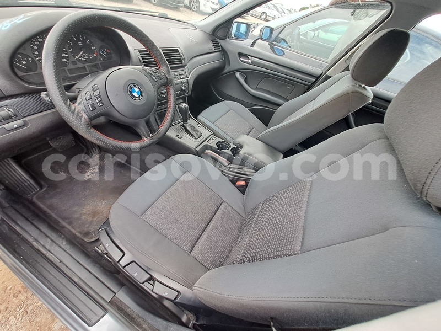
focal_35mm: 13
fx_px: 166
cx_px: 220
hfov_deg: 106.2
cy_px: 166
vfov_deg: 89.9
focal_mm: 1.42
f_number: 2.2
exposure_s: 1/100
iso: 50
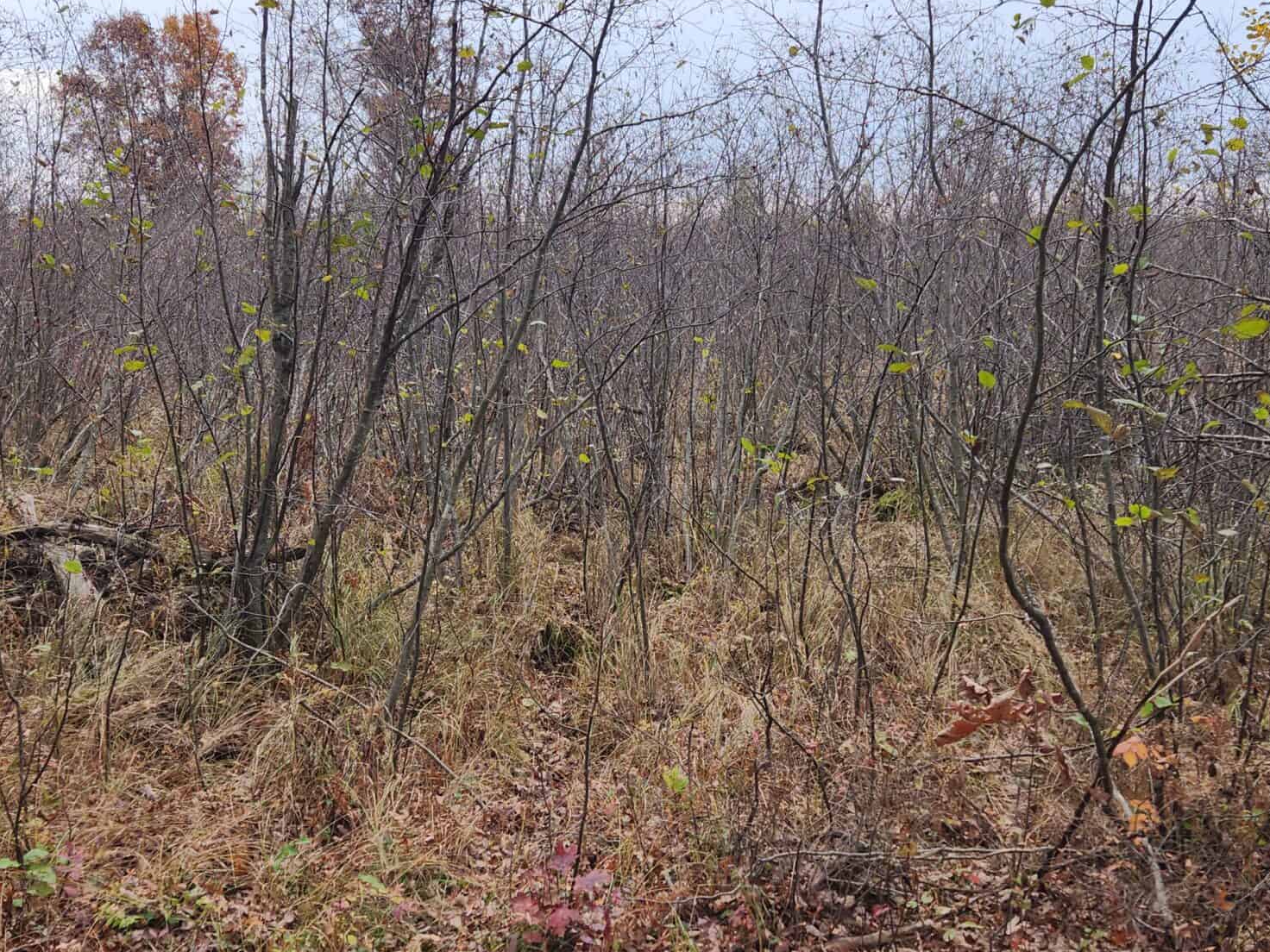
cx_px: 620
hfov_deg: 46.8
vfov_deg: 35.8
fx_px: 1468
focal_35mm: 40
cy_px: 566
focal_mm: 5.4
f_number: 1.8
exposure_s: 1/449
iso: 20
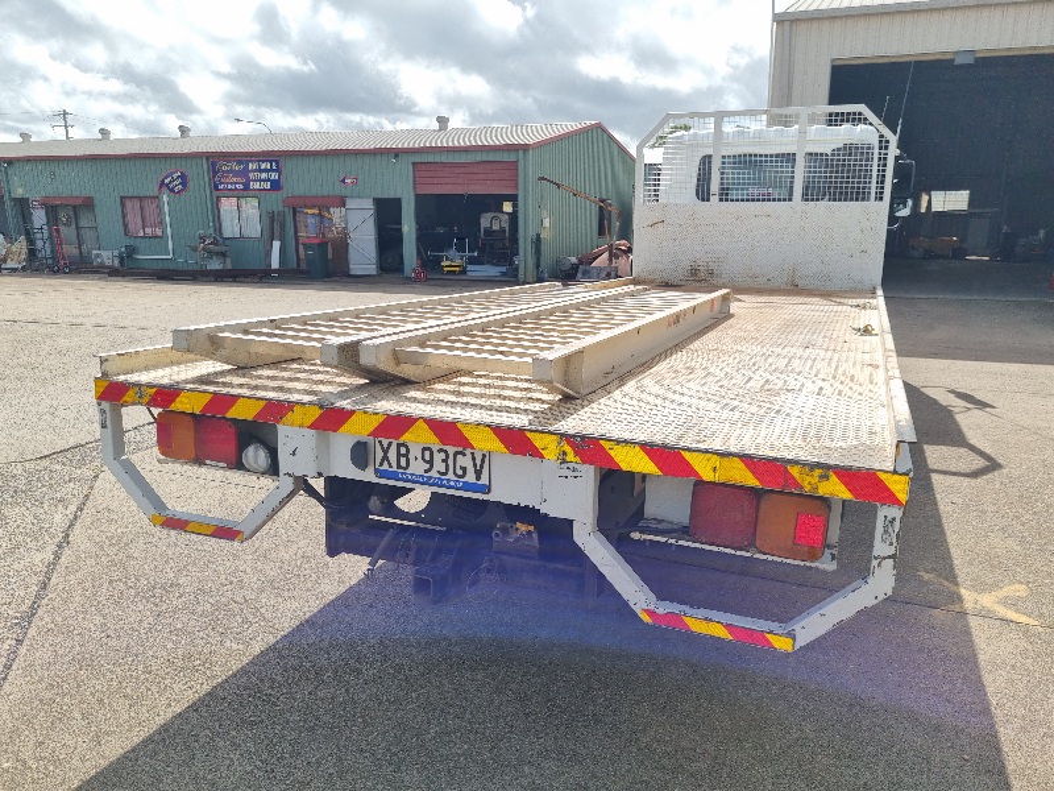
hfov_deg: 67.3
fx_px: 792
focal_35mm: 26
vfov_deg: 53.1
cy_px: 396
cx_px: 527
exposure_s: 1/3333
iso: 50
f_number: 1.8
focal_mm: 5.4
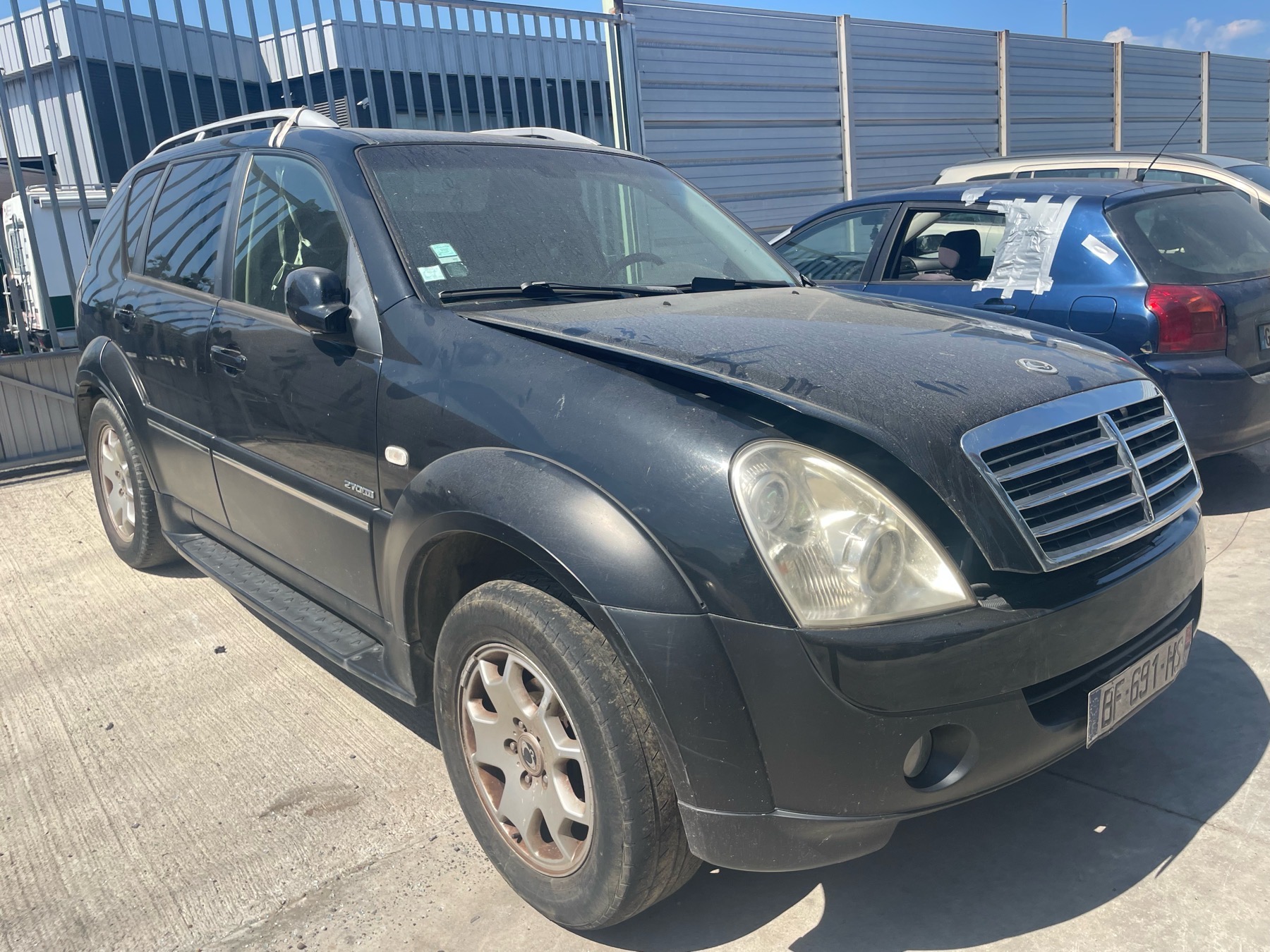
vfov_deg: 53.1
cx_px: 635
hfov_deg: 67.3
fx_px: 954
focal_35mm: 26
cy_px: 476
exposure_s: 1/2681
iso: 32
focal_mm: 4.2
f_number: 1.6
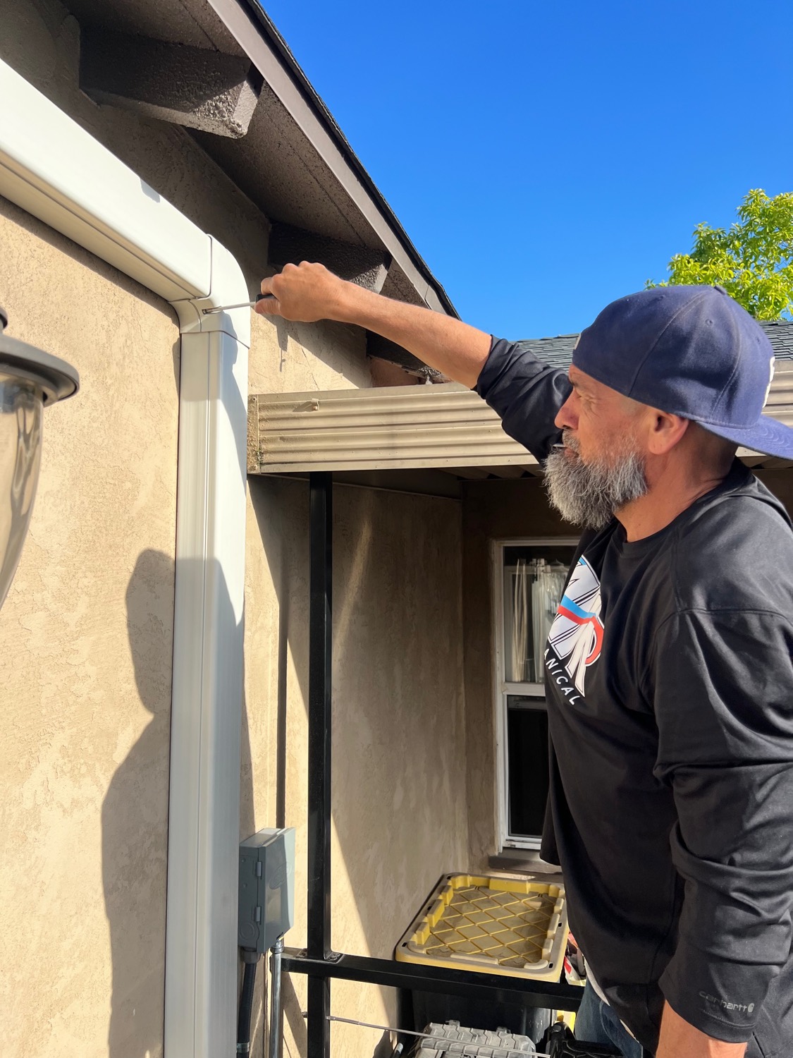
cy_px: 529
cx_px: 396
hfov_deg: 53.1
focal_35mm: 26
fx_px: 794
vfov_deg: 67.3
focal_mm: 5.7
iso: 50
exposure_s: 1/1972
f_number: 1.5
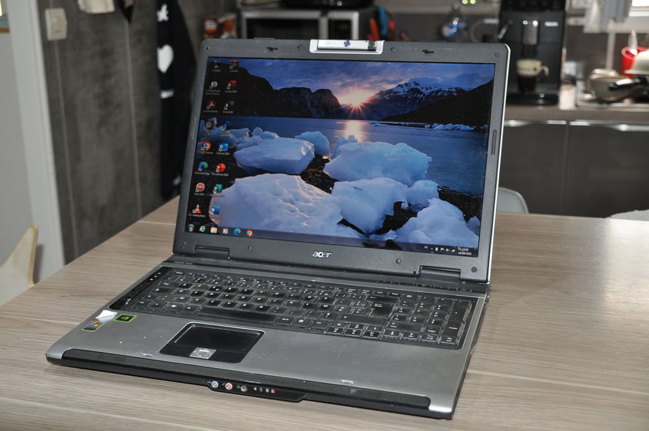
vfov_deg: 28.0
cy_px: 216
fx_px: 864
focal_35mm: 48
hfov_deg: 41.2
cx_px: 324
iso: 800
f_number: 4.2
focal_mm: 32
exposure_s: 1/60
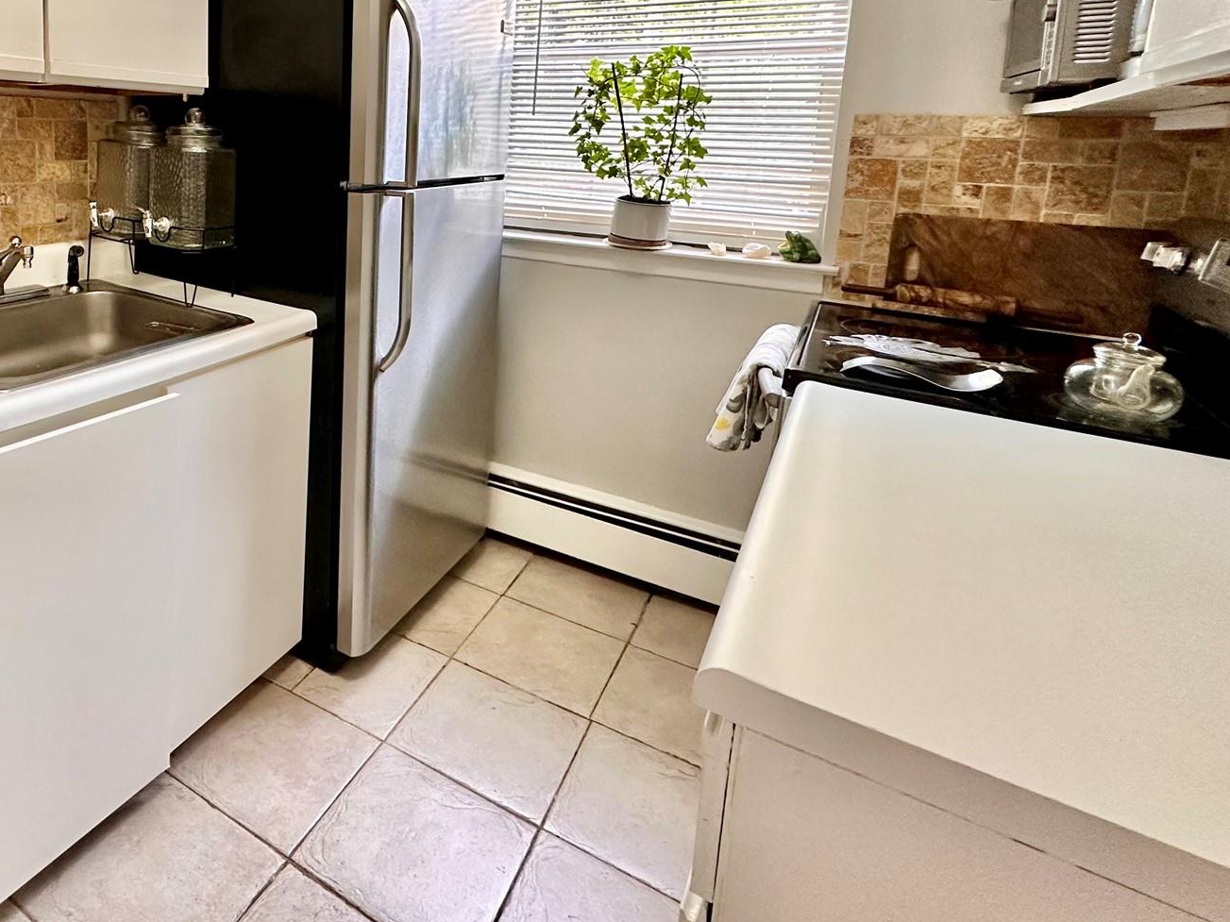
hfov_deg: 71.1
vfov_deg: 58.3
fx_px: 782
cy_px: 245
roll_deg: -1.8
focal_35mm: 22
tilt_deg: -8.1
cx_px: 304
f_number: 2.2
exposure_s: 1/120
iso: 250
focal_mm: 2.22
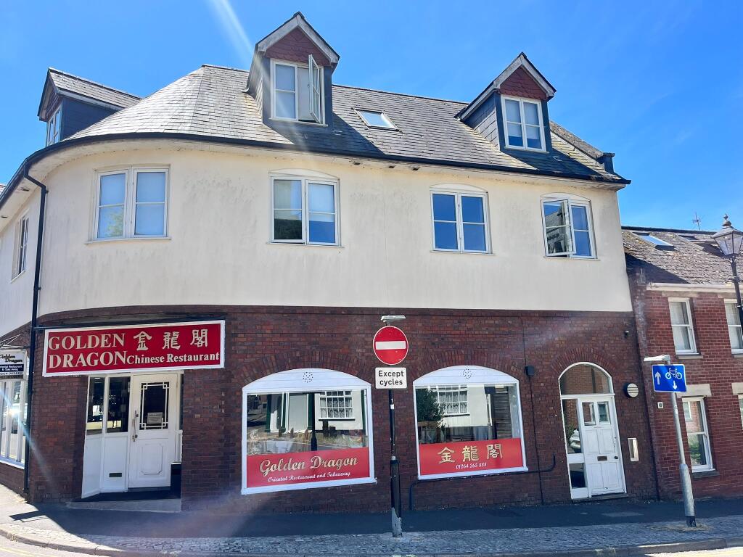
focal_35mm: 26
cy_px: 278
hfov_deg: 67.3
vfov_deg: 53.1
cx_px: 372
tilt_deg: +10.6
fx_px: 558
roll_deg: +2.4
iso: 50
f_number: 1.6
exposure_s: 1/1600
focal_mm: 5.1
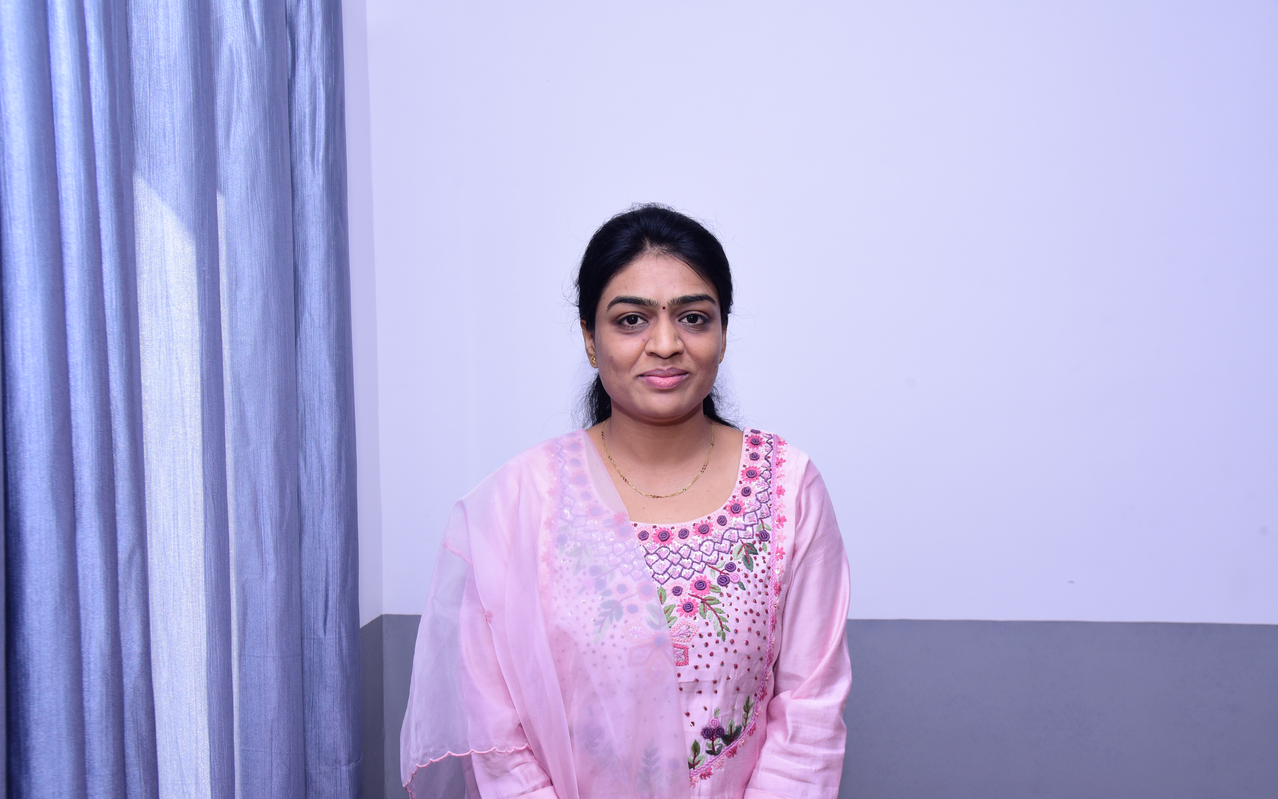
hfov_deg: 59.7
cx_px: 642
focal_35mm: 32
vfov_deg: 39.4
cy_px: 388
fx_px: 1115
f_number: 9
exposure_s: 1/160
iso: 1000
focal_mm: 31
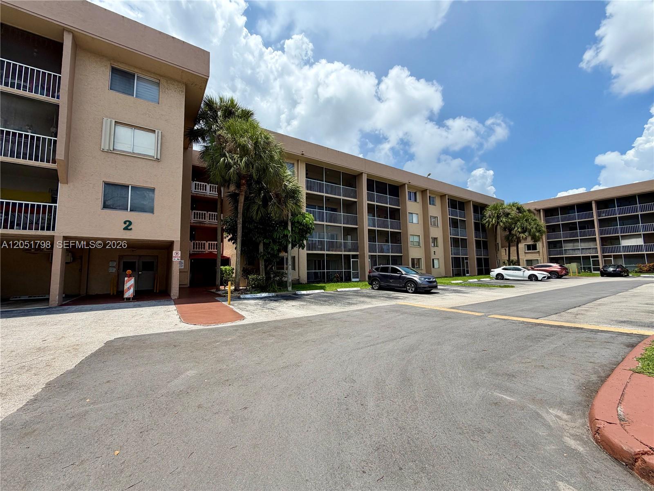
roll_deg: +2.0
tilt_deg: +4.6
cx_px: 327
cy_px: 246
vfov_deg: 85.7
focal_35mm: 14
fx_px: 265
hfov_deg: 102.1
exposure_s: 1/1017
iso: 25
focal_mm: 2.22
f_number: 2.2
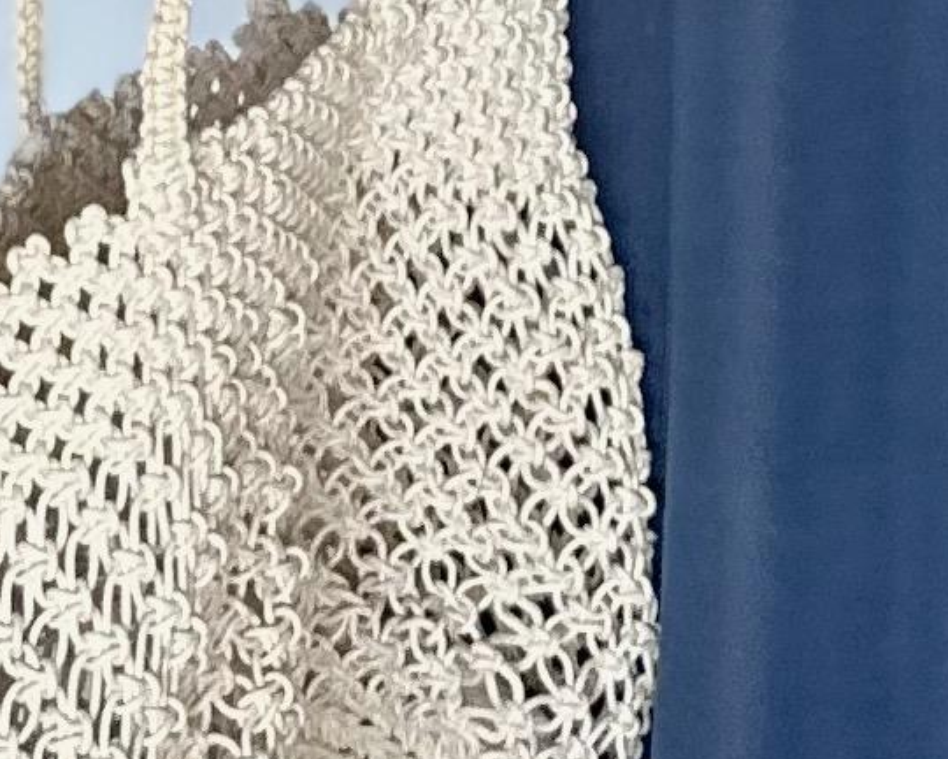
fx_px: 4910
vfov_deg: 7.3
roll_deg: -0.6
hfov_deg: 11.0
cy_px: -1887
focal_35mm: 175
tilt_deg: -4.2
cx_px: 760
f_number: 1.78
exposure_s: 1/121
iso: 160
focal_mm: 6.86
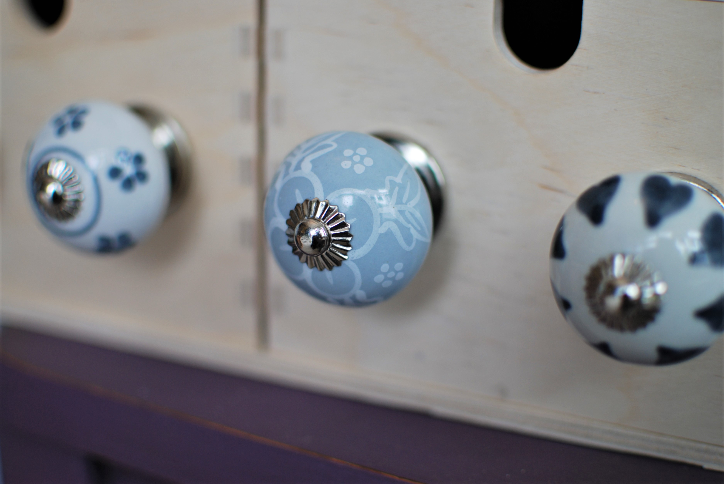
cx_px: 362
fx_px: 1057
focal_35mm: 52
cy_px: 242
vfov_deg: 25.8
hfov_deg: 37.8
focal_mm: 35
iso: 100
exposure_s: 1/125
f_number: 1.8
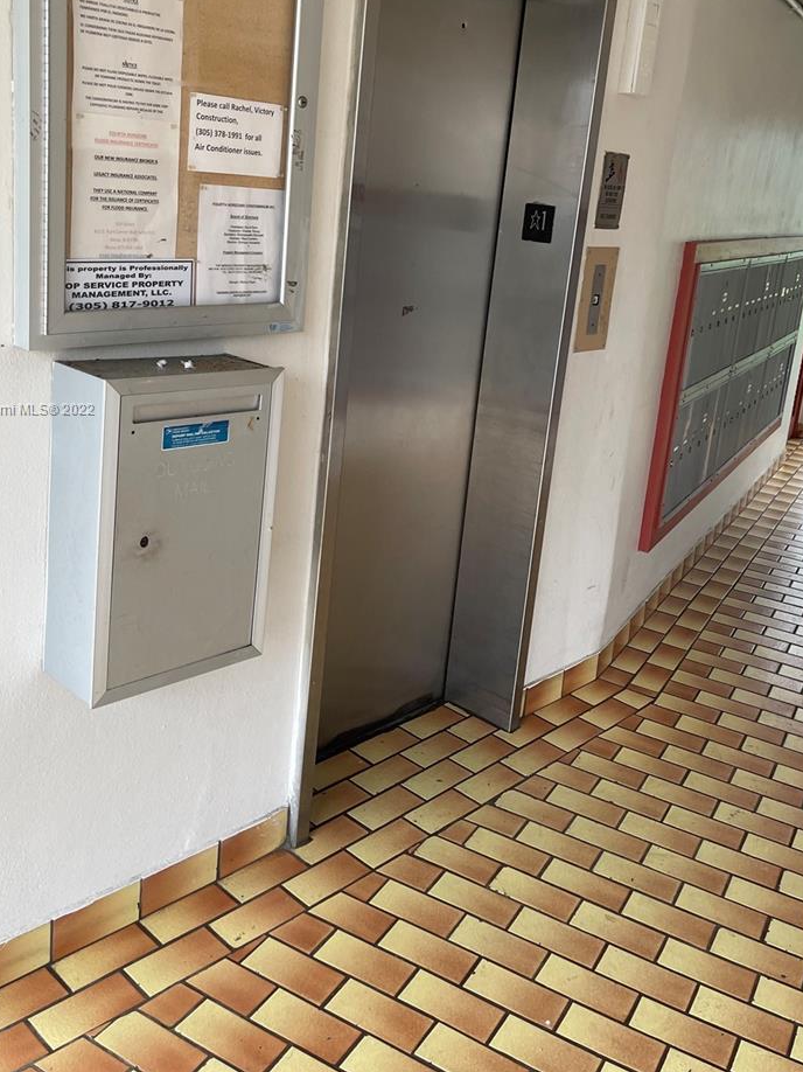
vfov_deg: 53.4
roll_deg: -4.4
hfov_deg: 41.8
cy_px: 410
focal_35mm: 34
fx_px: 1052
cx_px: 405
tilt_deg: -13.1
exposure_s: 1/121
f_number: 1.6
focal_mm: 5.1
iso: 100
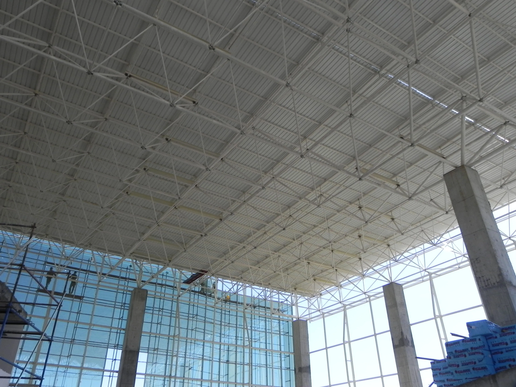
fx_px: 432
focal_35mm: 29
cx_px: 258
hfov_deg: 61.7
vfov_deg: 48.2
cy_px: 194
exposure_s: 1/307
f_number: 6.3
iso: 160
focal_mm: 5.2
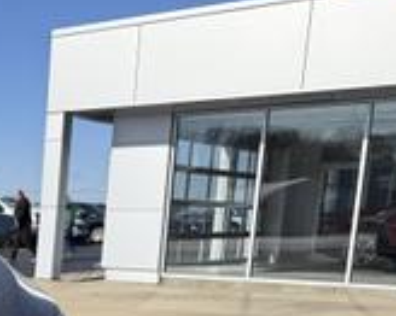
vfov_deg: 19.8
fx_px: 843
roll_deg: +1.1
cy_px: 391
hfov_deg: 21.9
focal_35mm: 72
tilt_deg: -10.6
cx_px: -200
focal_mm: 6.76
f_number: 1.78
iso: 100
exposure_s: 1/5714
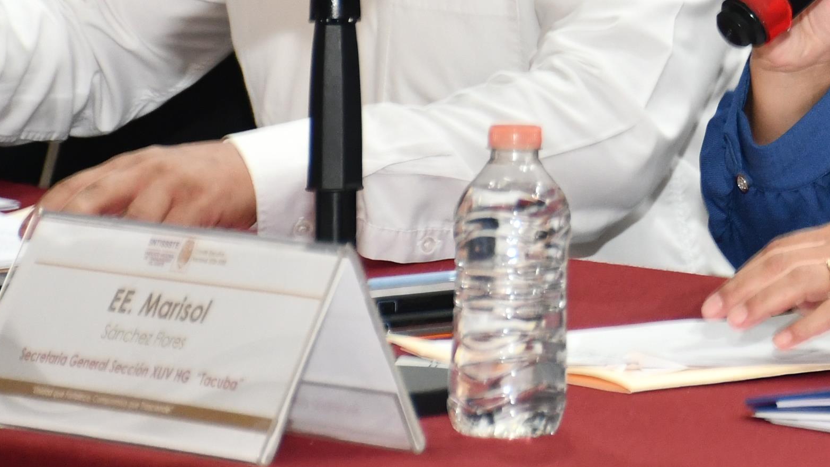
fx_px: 6448
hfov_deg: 7.3
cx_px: 1051
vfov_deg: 4.1
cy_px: -170
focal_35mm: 293
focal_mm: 70
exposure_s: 1/40
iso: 1100
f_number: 5
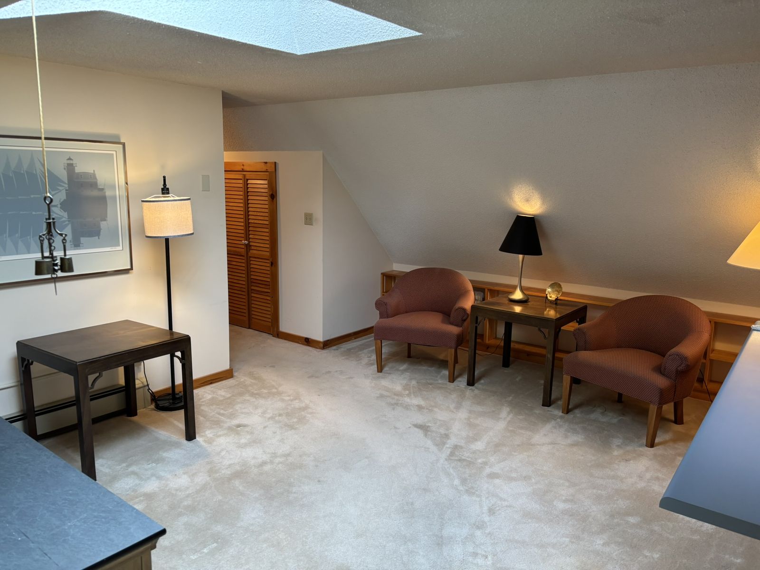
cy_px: 285
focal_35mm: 26
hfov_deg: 67.3
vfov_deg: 53.1
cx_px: 380
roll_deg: -2.0
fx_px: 571
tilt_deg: -10.8
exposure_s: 1/60
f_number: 1.6
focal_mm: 5.96
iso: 125
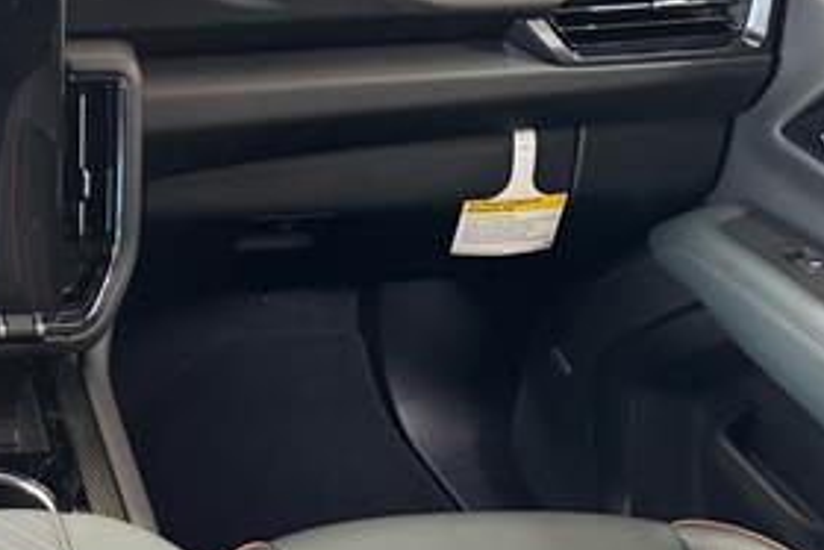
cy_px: 259
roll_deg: -0.8
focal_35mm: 57
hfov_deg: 31.1
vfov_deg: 23.8
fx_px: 1305
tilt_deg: -34.9
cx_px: -85
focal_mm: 6.76
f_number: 1.78
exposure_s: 1/48
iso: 500
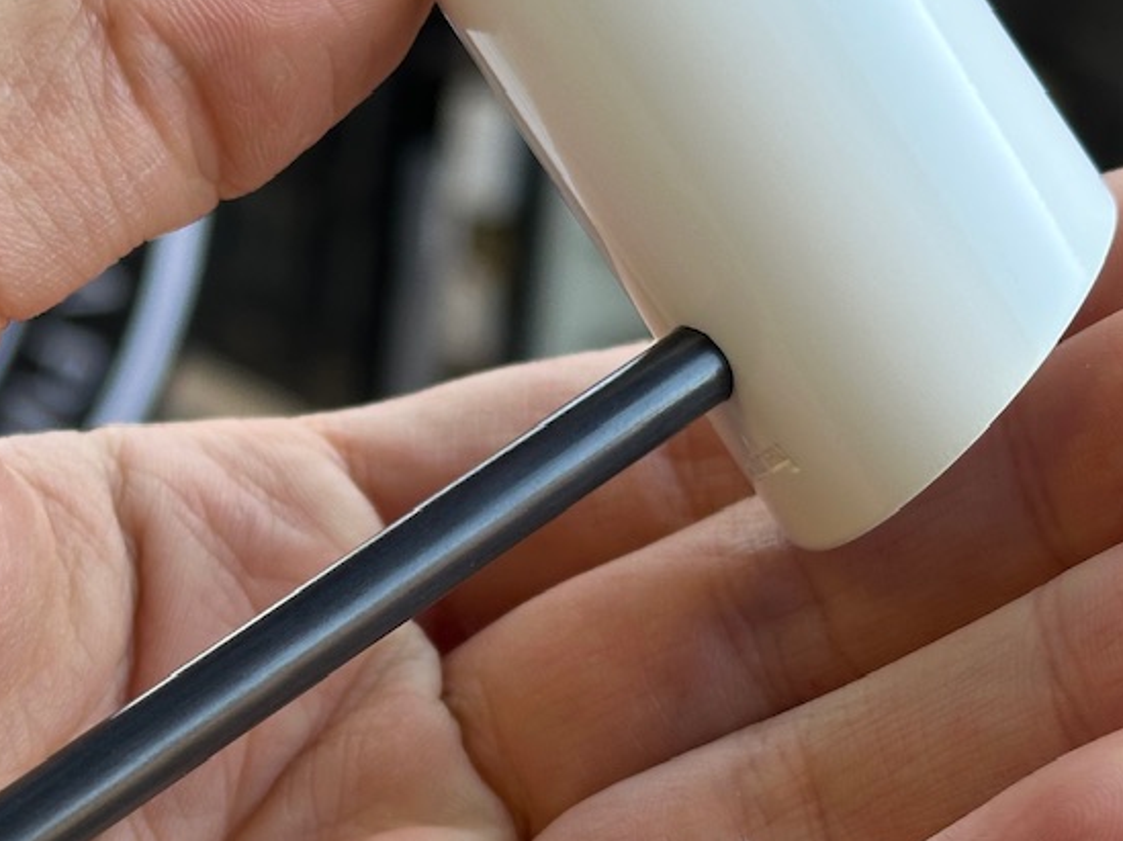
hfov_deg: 17.4
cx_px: 186
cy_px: 501
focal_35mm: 112
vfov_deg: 13.2
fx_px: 3631
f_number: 1.78
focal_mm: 6.86
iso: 50
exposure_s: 1/230
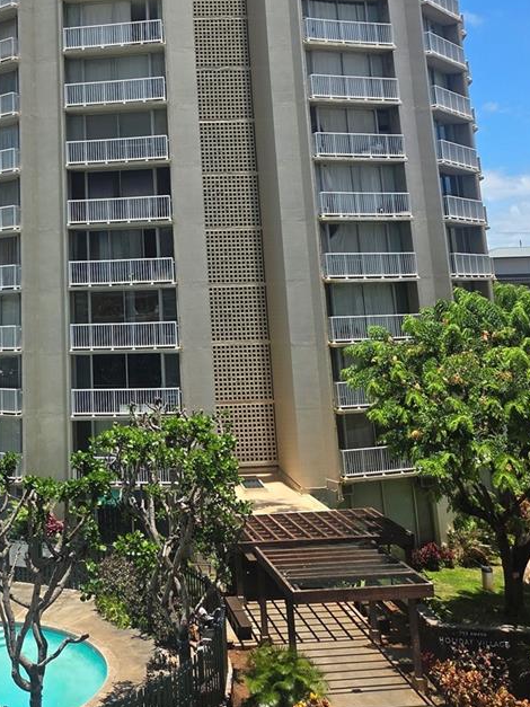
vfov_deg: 40.5
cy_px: 107
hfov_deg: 31.9
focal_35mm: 44
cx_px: 96
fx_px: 899
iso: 80
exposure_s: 1/4043
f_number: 1.8
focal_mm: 5.4
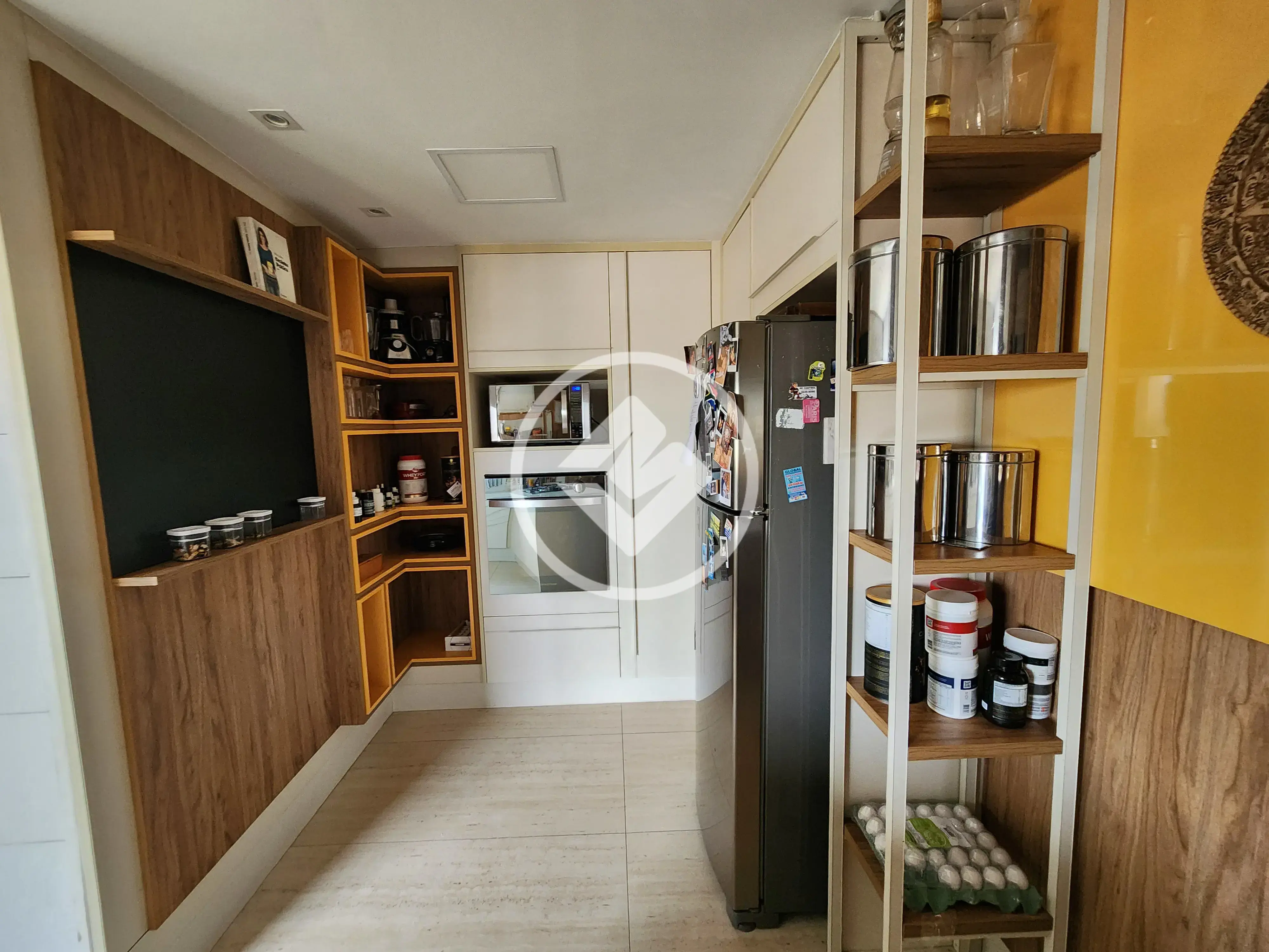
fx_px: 477
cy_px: 476
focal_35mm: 13
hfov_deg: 106.2
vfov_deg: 89.9
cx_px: 634
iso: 320
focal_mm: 2.2
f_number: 2.2
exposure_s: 1/60
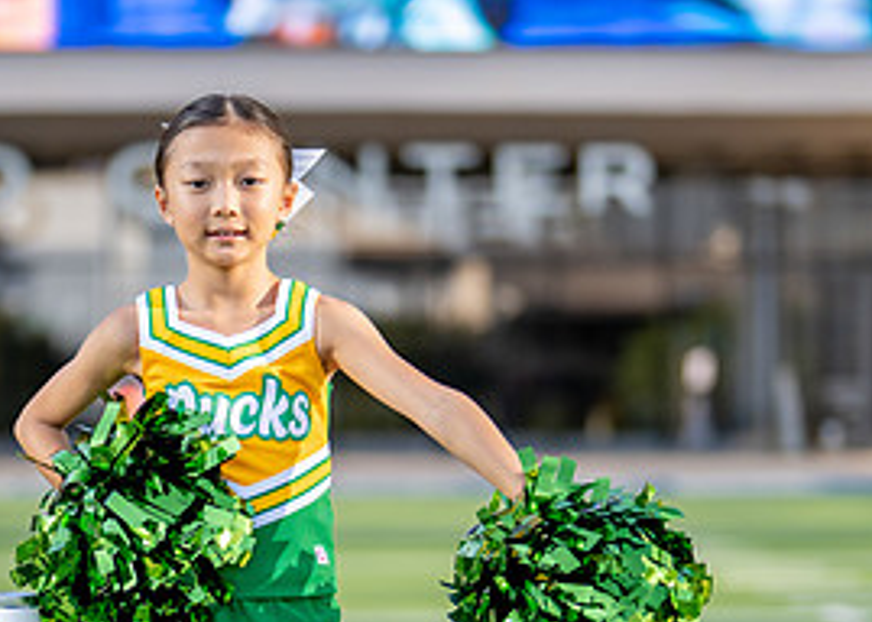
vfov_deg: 9.6
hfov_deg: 13.4
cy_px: 501
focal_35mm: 150
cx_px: 318
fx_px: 3714
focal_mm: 50
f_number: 1.2
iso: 100
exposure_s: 1/3200
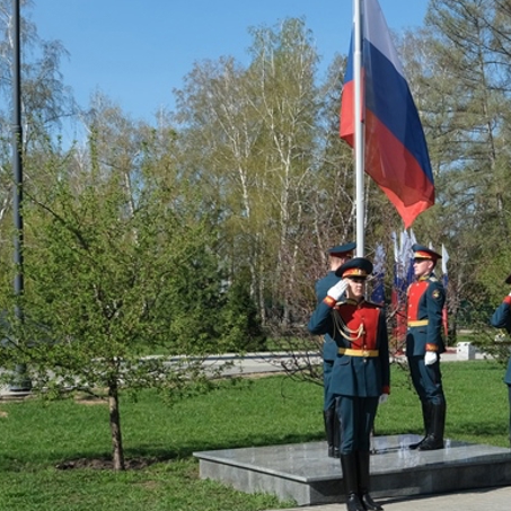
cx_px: 408
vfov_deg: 37.5
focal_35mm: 45
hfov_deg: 36.3
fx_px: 752
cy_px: 237
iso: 160
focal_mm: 21.2
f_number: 5.6
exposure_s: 1/640
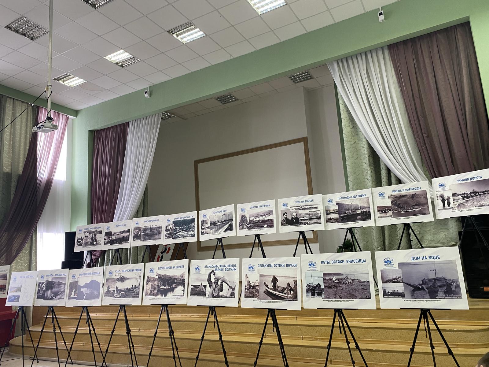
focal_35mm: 26
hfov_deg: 67.3
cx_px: 244
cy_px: 184
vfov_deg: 53.1
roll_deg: +3.3
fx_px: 367
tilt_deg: +11.2
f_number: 1.8
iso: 100
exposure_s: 1/50
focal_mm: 4.25
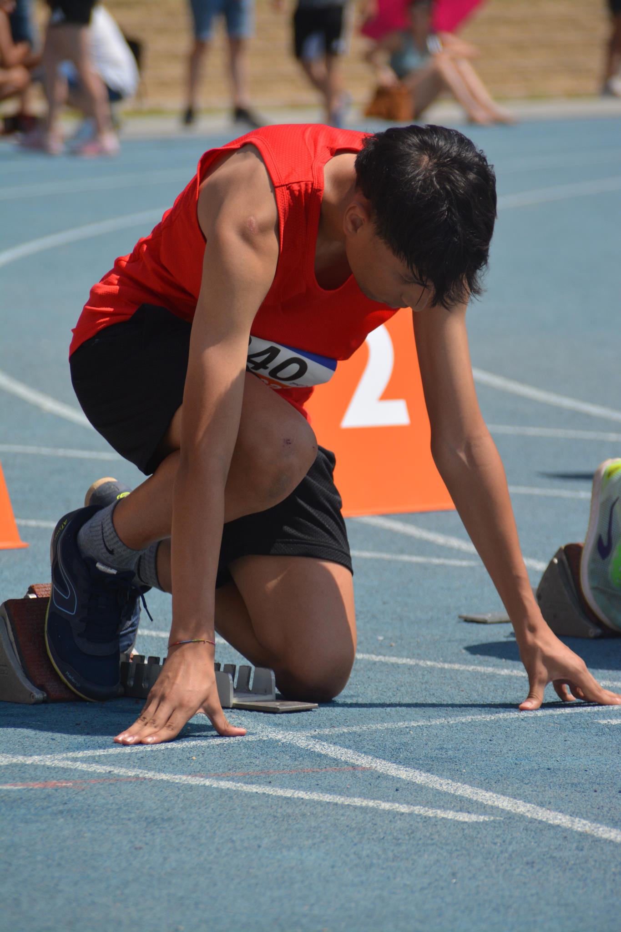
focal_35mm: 300
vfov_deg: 6.9
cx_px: 310
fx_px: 7763
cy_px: 466
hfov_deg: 4.6
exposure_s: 1/2000
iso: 400
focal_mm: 200
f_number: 6.3
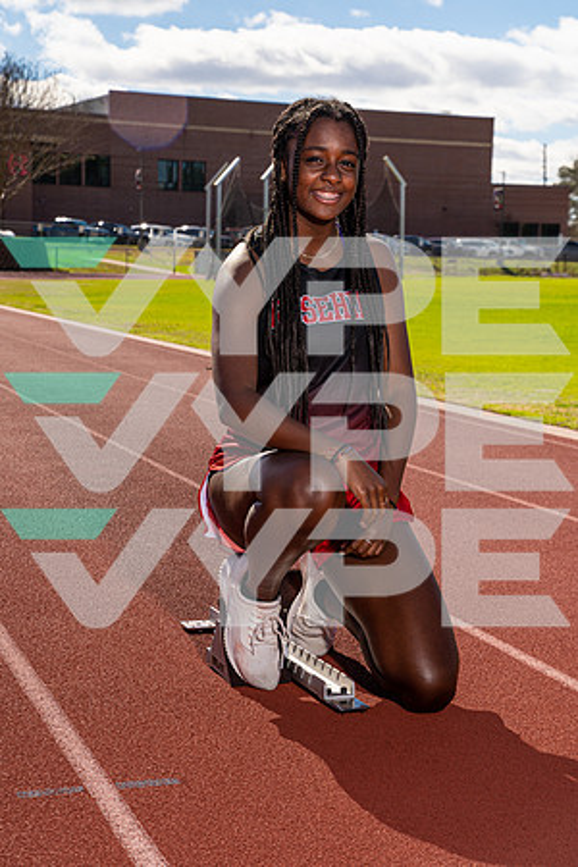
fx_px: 1662
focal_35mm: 69
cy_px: 434
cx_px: 289
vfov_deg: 29.2
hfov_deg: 19.7
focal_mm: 69
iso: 100
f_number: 9
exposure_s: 1/250
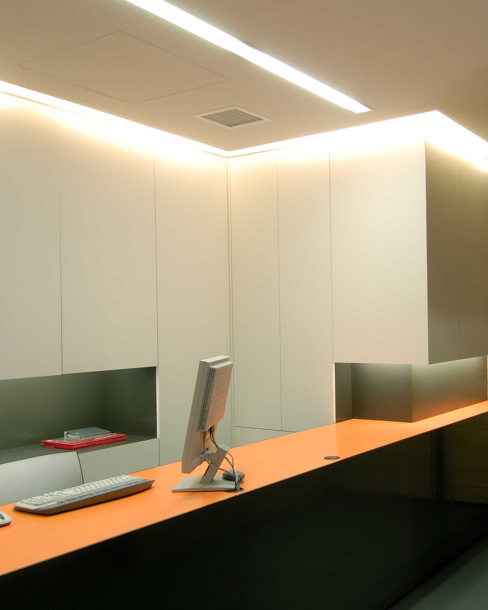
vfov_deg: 49.1
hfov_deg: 39.7
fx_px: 668
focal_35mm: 37
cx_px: 324
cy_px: 322
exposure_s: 1
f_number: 13
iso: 100
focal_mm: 12
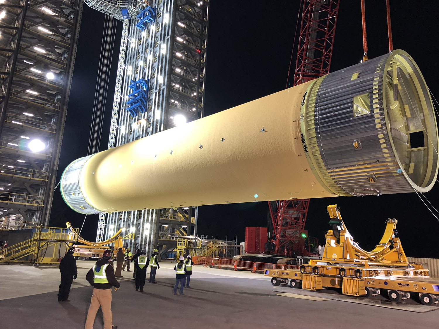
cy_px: 164
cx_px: 220
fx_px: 355
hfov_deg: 63.4
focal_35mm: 28
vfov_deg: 49.7
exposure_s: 1/15
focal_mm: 3.99
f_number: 1.8
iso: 64
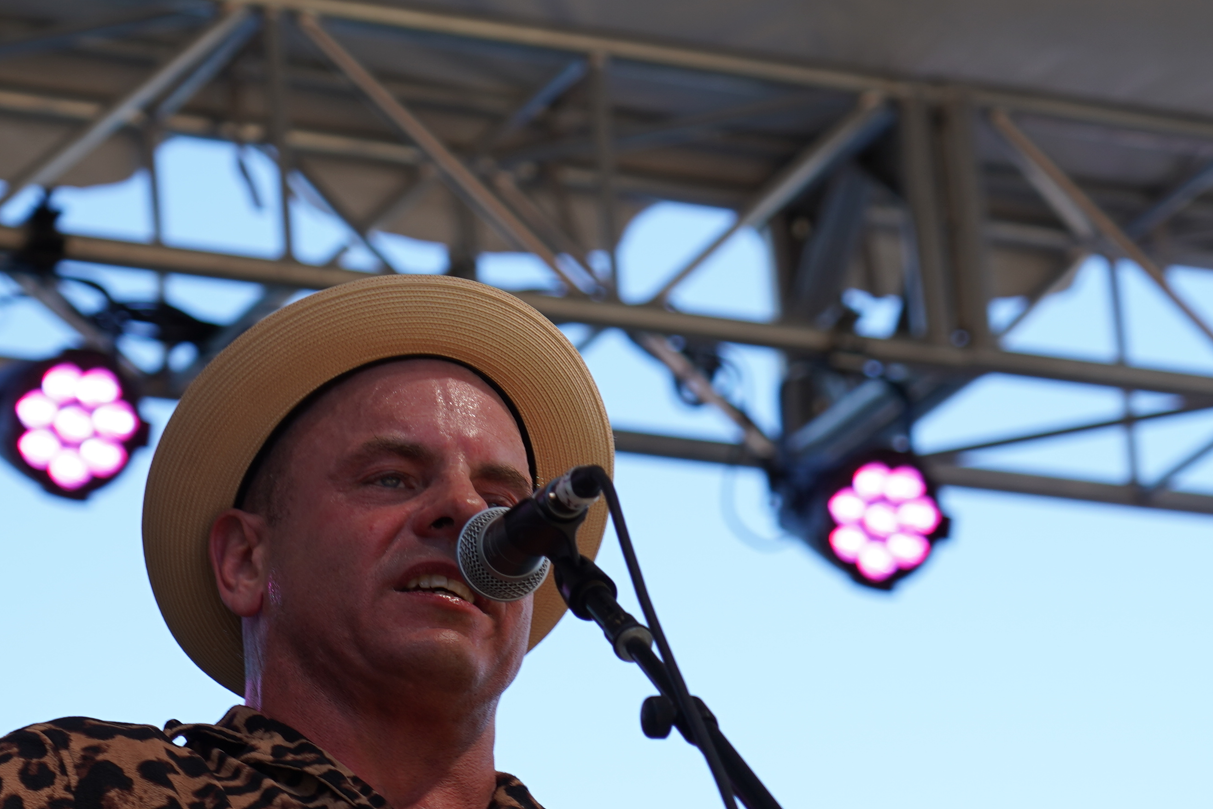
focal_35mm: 196
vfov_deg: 7.0
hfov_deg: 10.5
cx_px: 604
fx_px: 6603
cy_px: 910
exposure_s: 1/200
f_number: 4.5
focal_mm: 86
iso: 100
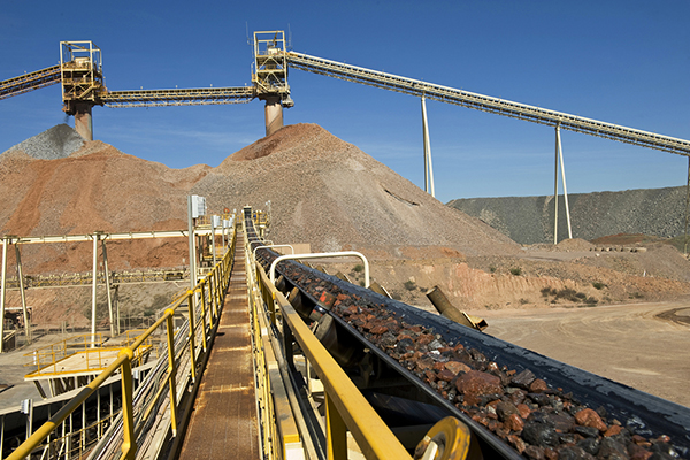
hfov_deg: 54.4
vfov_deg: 37.9
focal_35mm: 35
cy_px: 230
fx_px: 671
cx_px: 345
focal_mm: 35
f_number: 11
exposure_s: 1/320
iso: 400
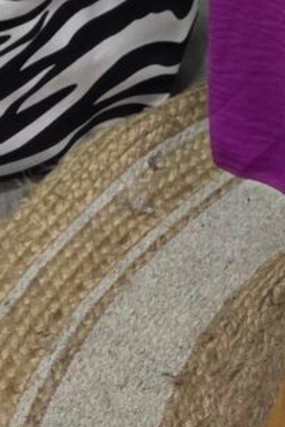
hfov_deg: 9.1
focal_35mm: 147
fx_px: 1745
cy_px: -812
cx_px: 452
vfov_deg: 10.4
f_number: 1.7
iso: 64
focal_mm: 6.3
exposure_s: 1/100
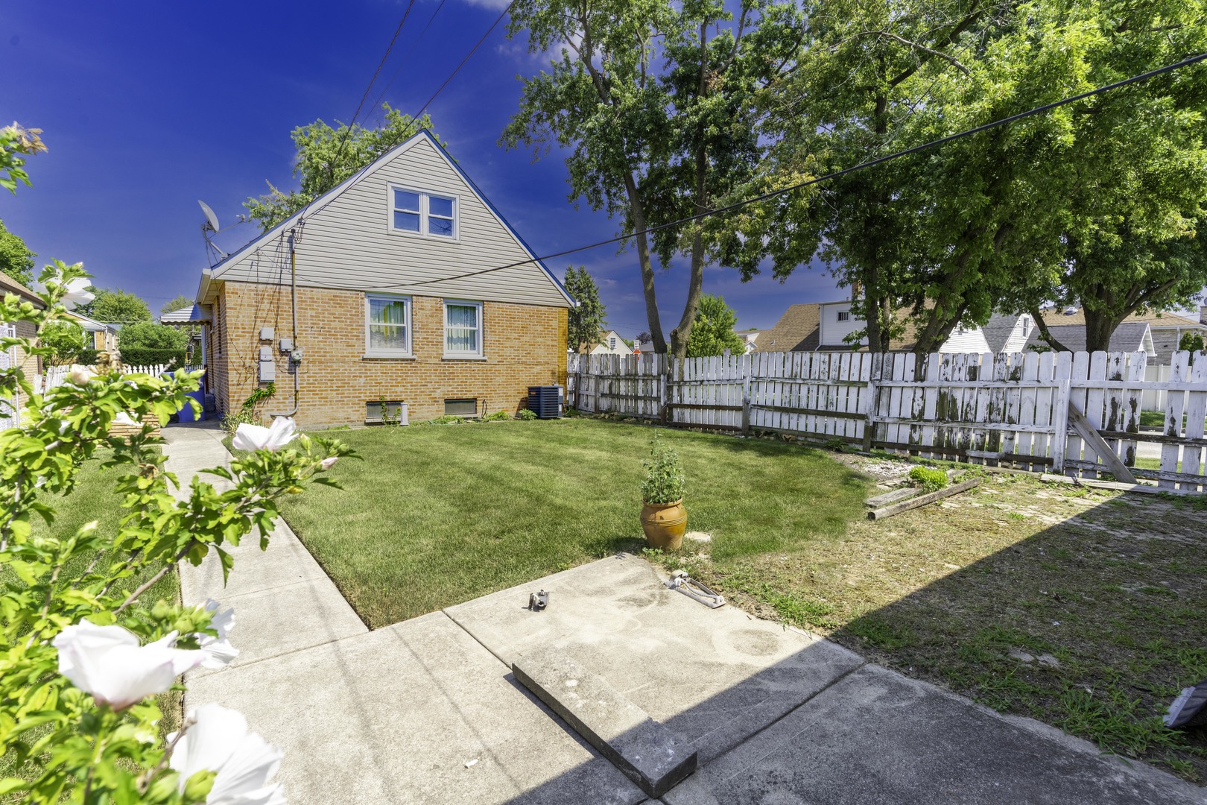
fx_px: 570
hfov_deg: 93.3
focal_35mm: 17
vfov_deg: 70.4
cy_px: 402
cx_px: 604
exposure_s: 1/2000
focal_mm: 17
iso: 200
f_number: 9
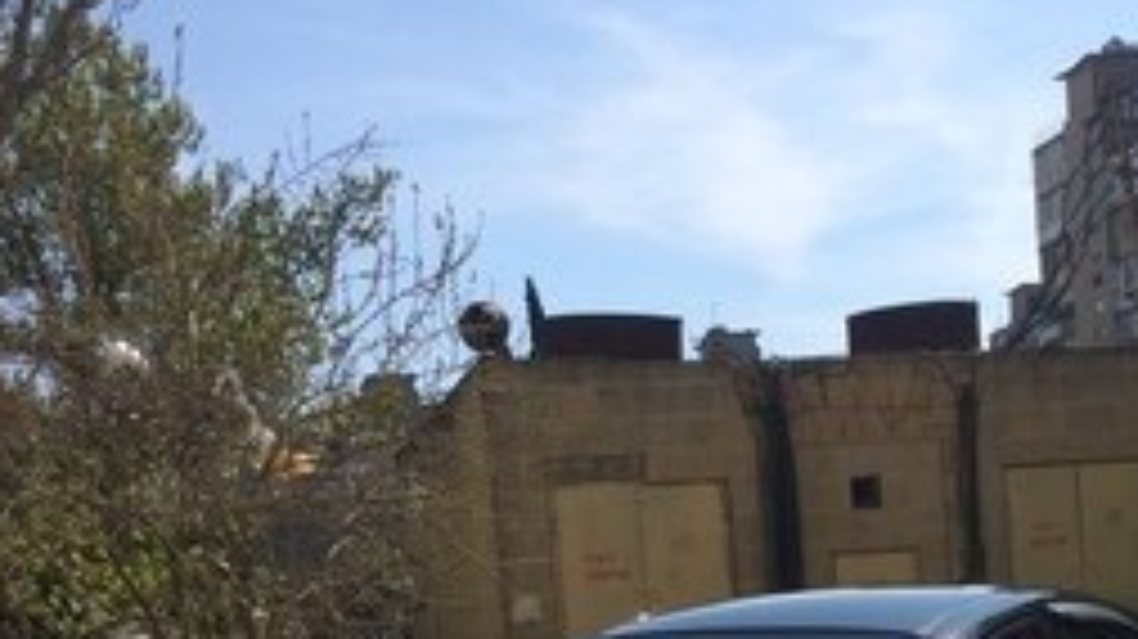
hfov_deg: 33.5
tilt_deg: -10.4
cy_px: 832
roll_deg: +3.9
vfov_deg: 18.1
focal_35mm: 62
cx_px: 787
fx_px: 1870
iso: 32
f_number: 2.2
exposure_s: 1/3165
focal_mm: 4.15
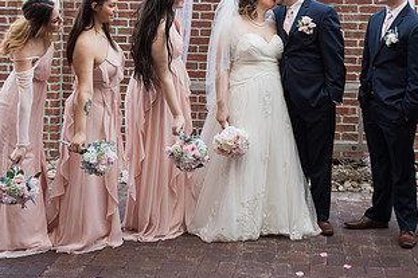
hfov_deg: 29.6
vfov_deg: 19.7
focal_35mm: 68
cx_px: 237
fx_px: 789
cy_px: 36
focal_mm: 31
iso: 320
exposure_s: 1/200
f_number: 3.5
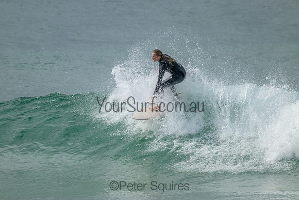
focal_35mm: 800
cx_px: 150
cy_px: 100
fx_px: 6646
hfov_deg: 2.6
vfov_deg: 1.7
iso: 1250
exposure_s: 1/1600
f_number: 11
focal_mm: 800
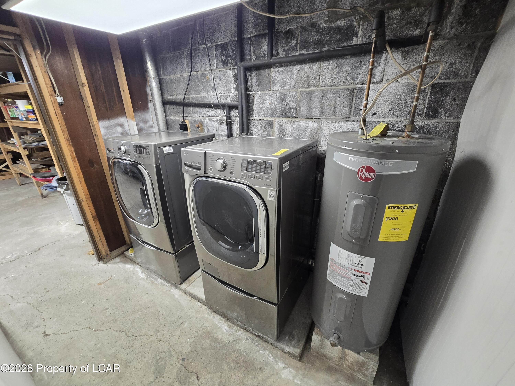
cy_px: 193
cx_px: 258
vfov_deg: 89.9
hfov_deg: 106.2
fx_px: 193
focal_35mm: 13
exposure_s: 1/60
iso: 250
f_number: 2.2
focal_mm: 2.2
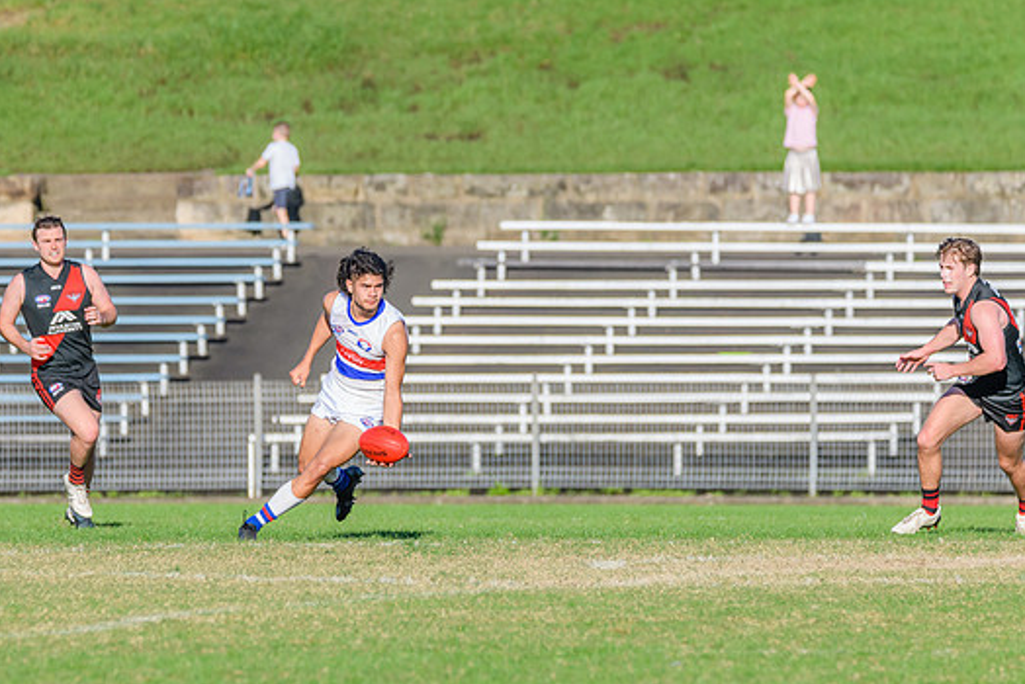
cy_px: 439
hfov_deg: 3.7
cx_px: 420
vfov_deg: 2.4
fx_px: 16038
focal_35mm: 563
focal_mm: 400
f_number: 8
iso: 800
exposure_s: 1/2000
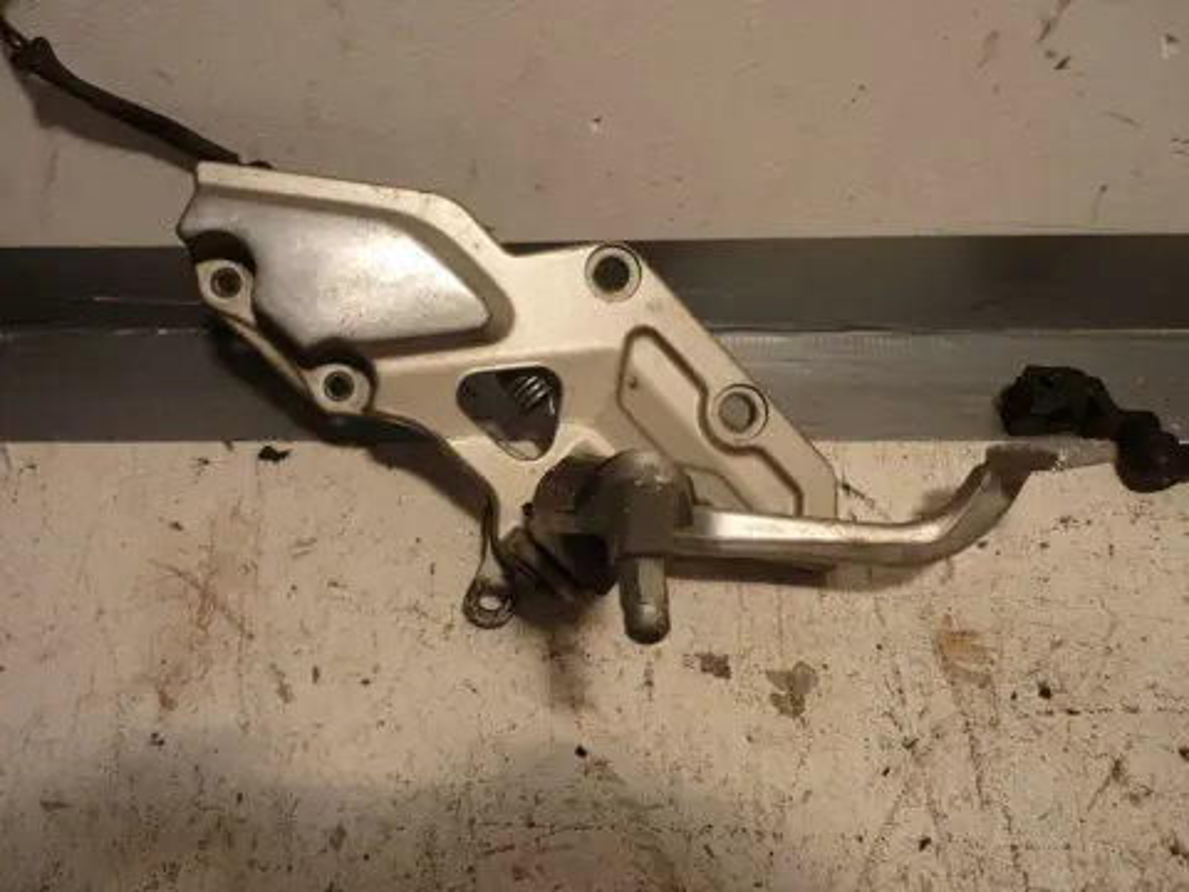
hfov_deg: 55.4
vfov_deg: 42.9
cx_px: 594
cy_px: 446
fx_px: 1133
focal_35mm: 33
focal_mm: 5.5
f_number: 2.8
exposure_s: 1/50
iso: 80
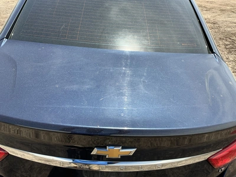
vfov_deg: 49.7
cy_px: 88
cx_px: 118
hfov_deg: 63.4
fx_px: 191
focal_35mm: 28
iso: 25
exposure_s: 1/855
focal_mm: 3
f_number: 1.8
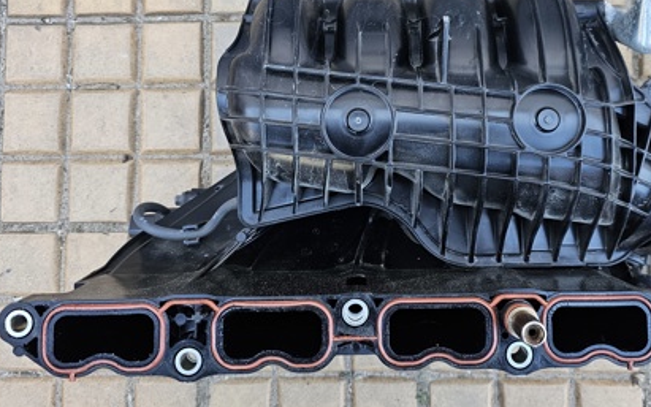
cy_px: 108
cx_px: 385
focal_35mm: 38
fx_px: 674
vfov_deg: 33.0
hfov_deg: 51.3
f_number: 1.7
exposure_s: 1/180
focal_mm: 6.3
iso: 160
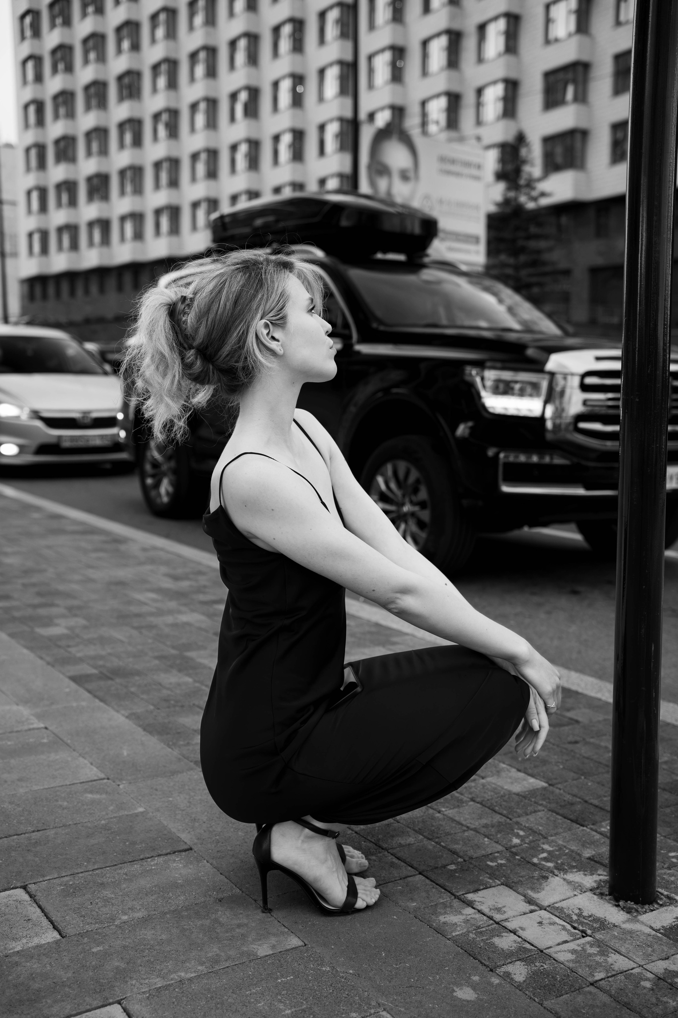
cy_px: 509
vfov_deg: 48.2
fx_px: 1136
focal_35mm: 40
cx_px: 339
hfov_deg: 33.2
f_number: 3.5
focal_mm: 40.2
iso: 1600
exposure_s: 1/800
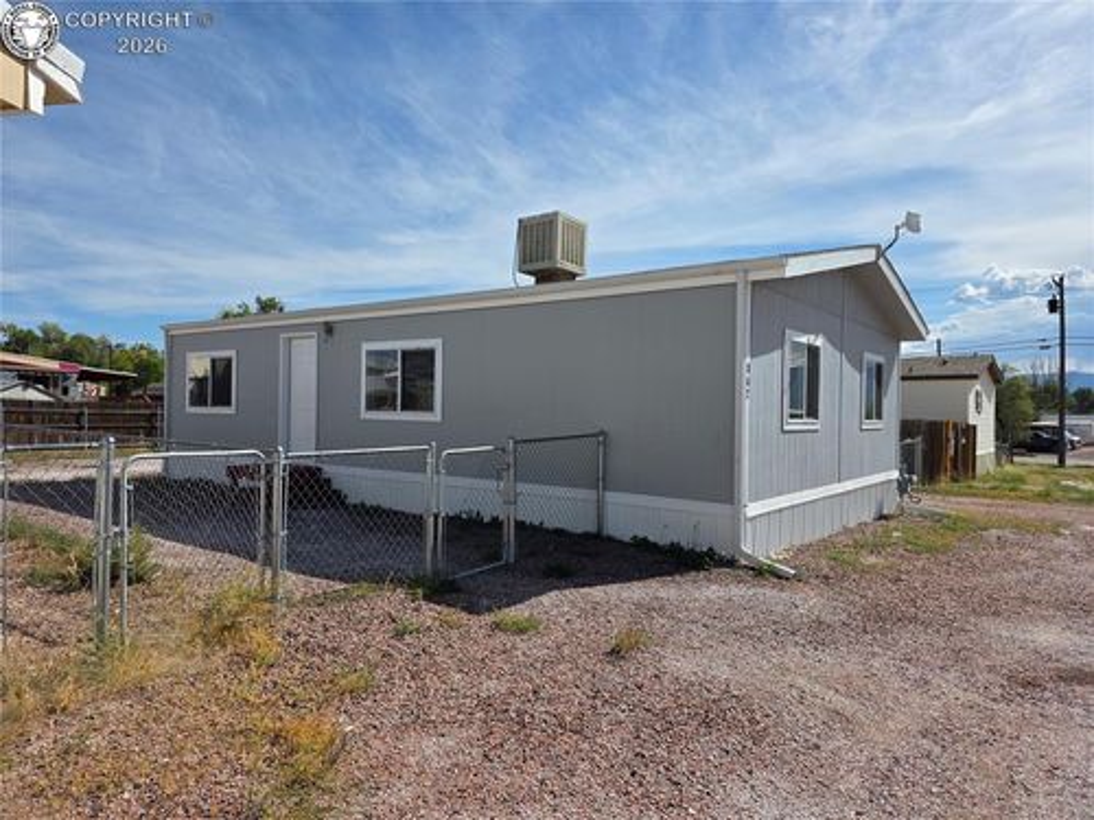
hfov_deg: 73.9
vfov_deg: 58.9
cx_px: 547
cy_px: 410
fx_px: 727
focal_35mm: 23
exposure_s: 1/7944
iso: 64
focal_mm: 6.3
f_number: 1.7
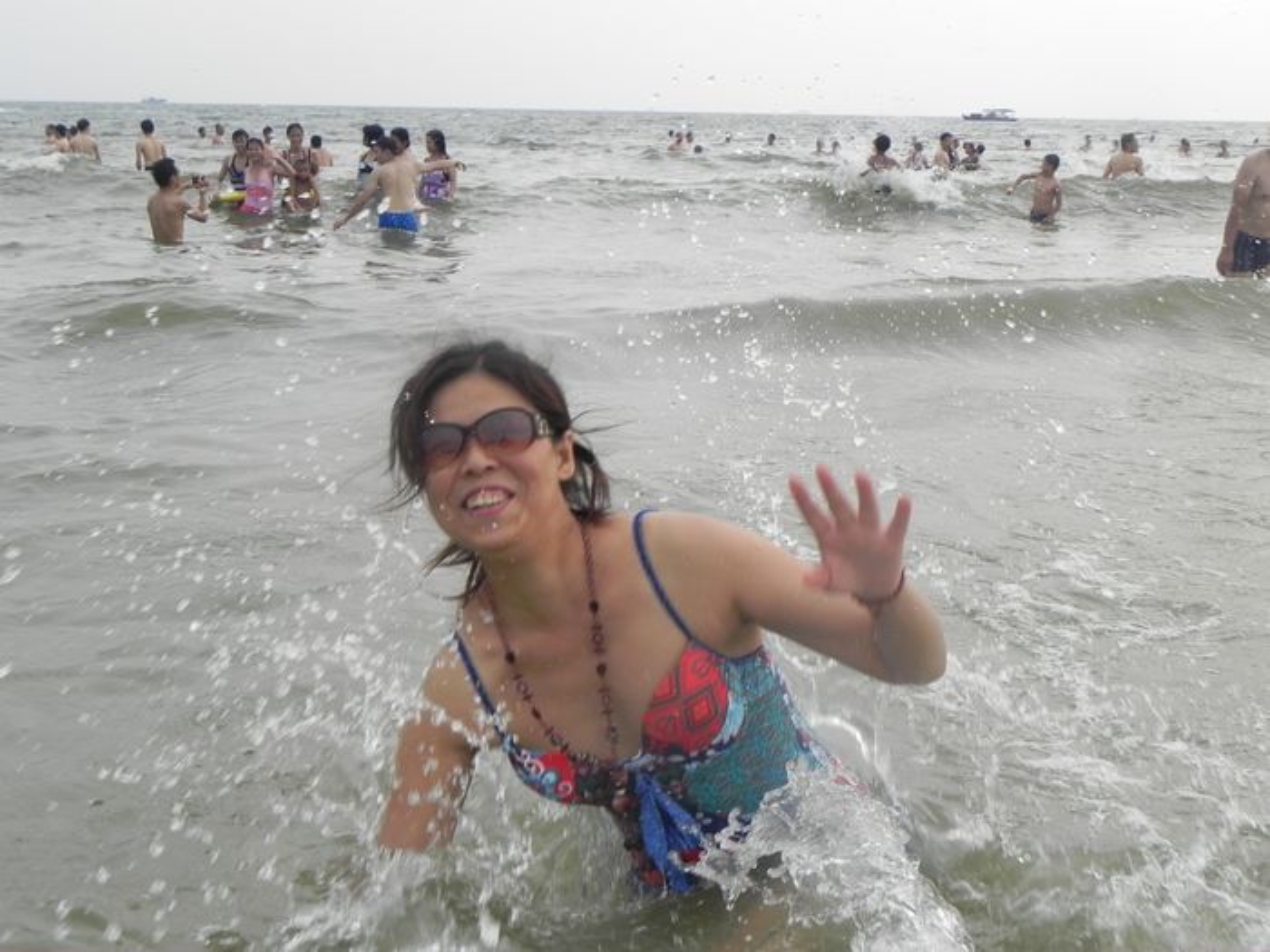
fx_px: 1688
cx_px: 635
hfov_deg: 41.2
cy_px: 476
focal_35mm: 46
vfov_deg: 31.5
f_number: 3.2
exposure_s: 1/300
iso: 160
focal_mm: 8.2
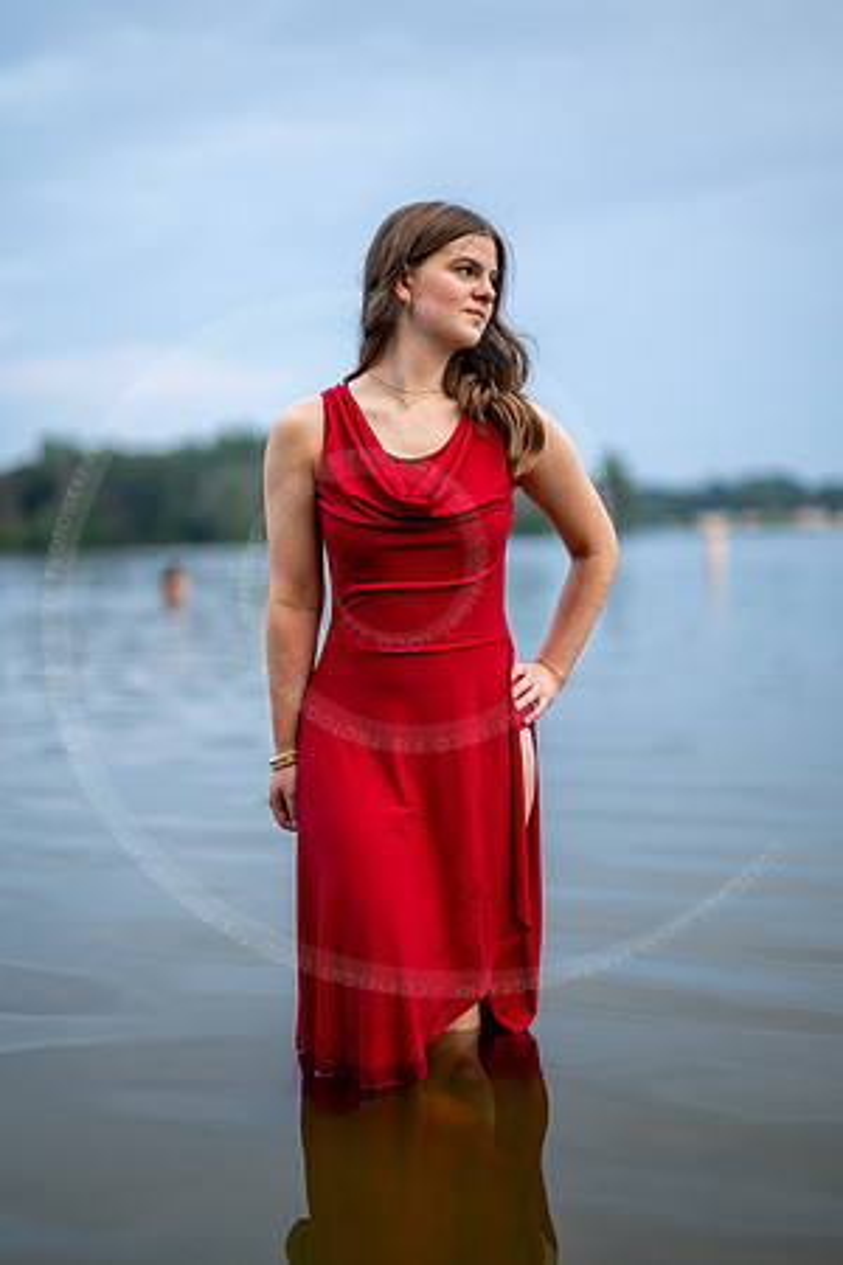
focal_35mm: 50
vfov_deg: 39.6
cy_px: 632
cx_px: 422
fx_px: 1756
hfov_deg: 27.0
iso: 320
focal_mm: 50
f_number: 1.2
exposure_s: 1/640
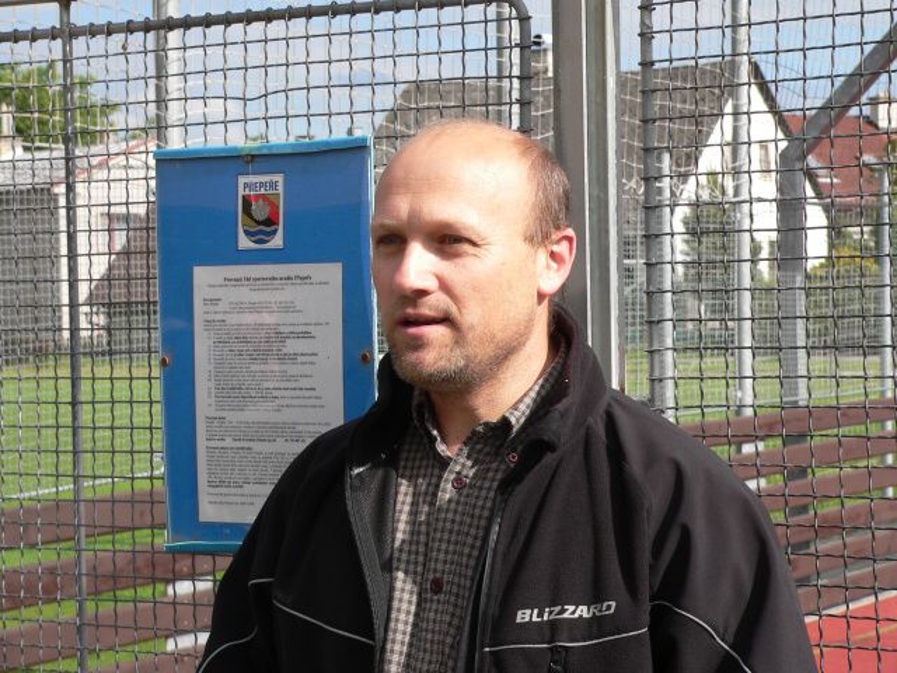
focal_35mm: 88
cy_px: 336
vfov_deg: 16.8
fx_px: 2280
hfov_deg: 22.3
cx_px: 448
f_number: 4
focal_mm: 14.6
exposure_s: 1/500
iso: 80
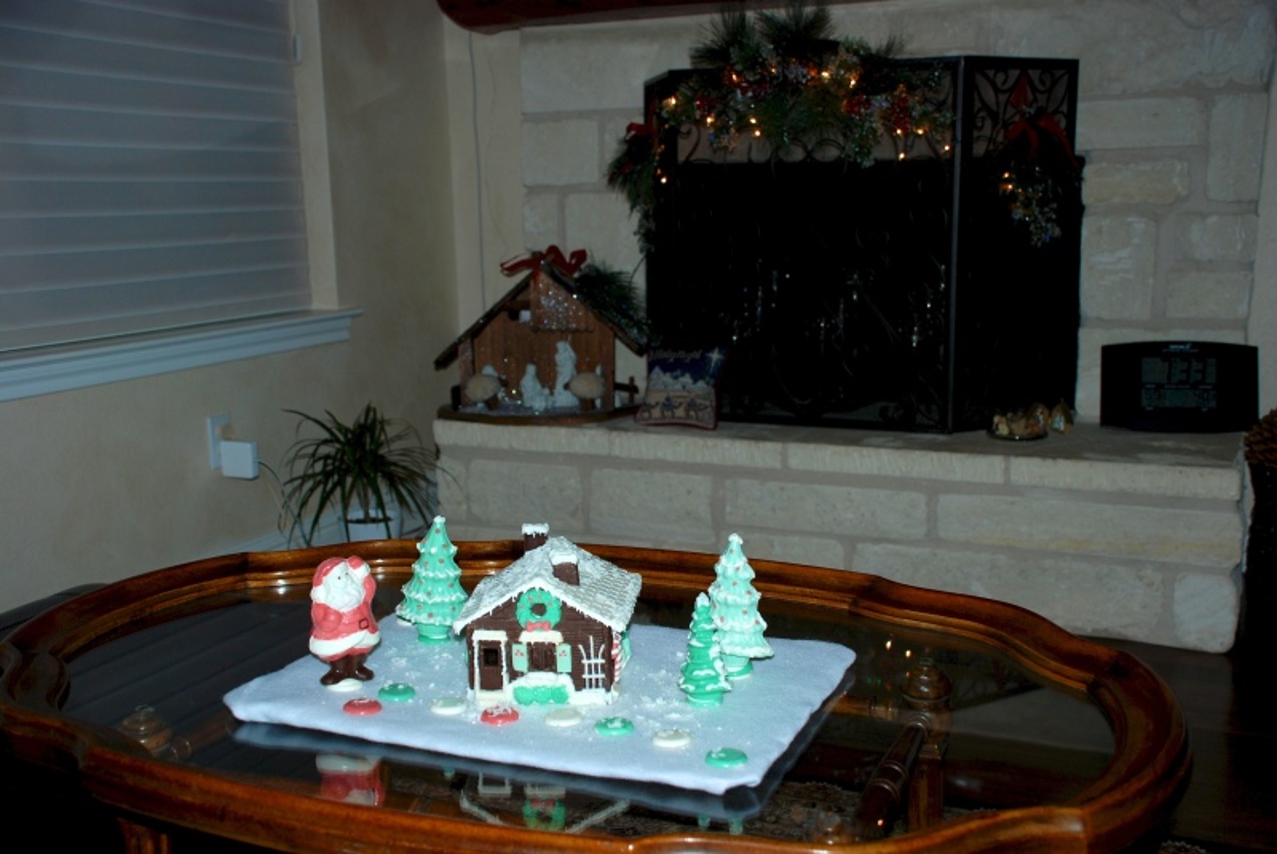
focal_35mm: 39
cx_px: 638
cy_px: 427
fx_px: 1385
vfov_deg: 34.3
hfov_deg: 49.5
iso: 200
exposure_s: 1/60
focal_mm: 26
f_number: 4
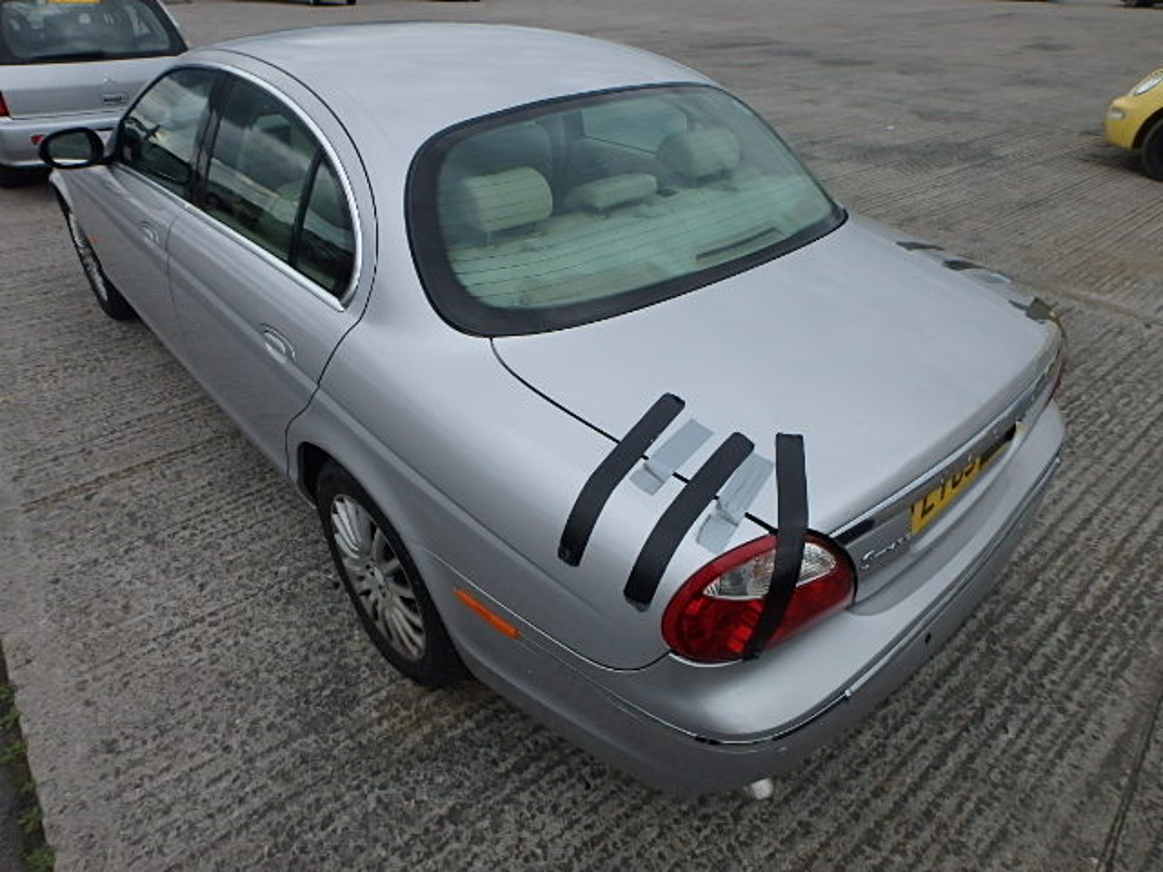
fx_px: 706
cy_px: 436
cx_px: 582
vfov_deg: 63.4
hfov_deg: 79.0
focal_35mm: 21
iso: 125
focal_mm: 3.7
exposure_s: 1/800
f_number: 3.5
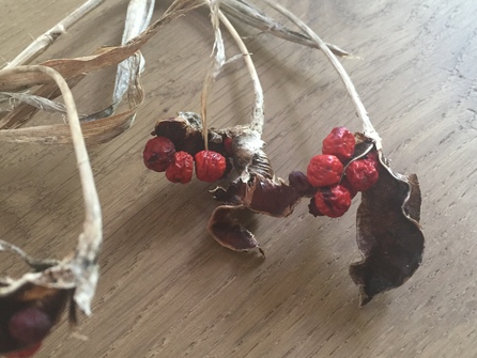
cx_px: 238
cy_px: 202
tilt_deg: -58.7
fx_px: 538
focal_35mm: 39
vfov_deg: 36.8
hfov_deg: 47.8
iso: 160
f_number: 2.2
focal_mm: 4.15
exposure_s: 1/33
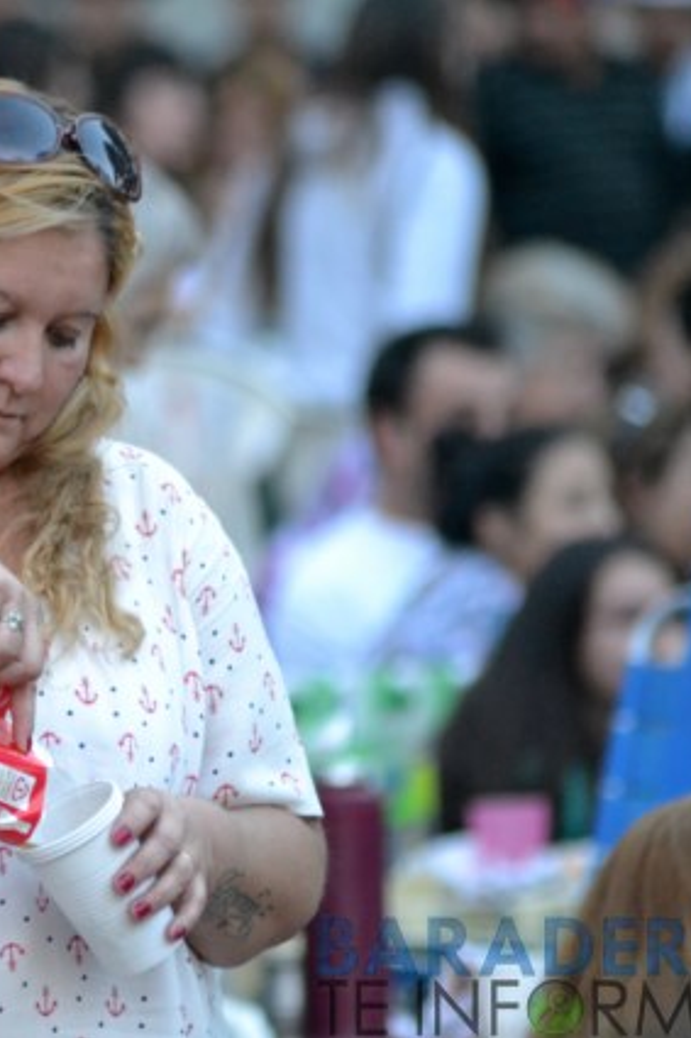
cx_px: -22
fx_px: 19535
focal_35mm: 678
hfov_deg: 2.0
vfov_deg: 3.0
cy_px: 519
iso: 3200
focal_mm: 300
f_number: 5.6
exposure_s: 1/500
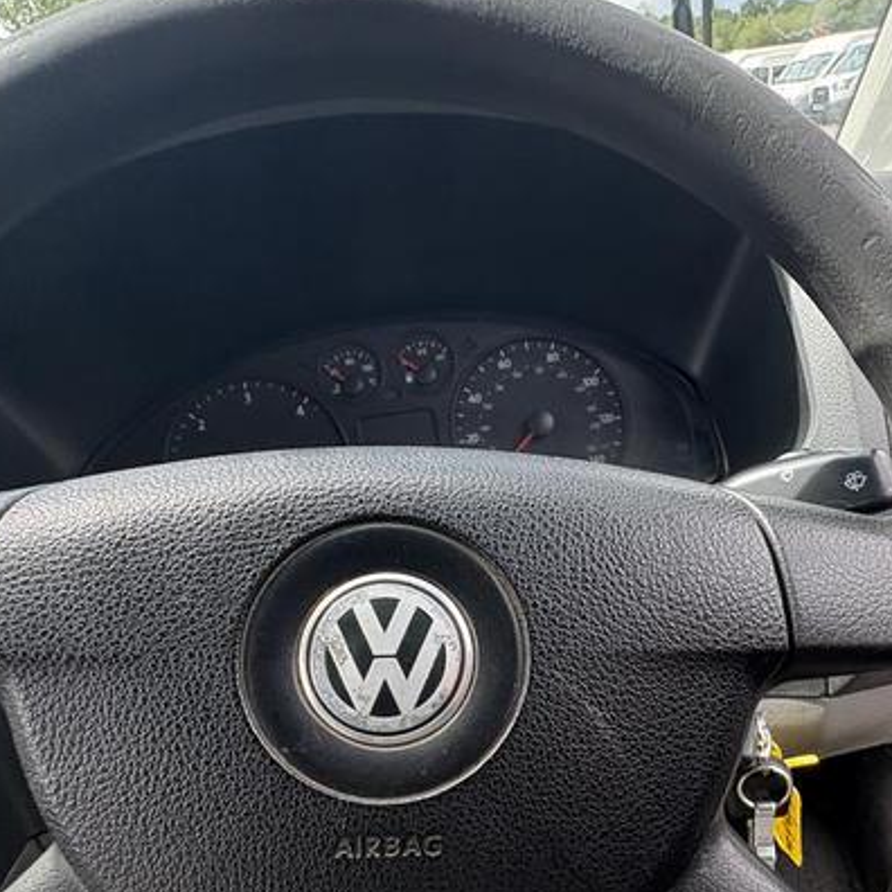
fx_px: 816
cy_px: 617
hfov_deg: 56.7
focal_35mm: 28
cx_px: 550
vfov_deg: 55.7
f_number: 2.2
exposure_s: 1/167
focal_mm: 2.22
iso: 64
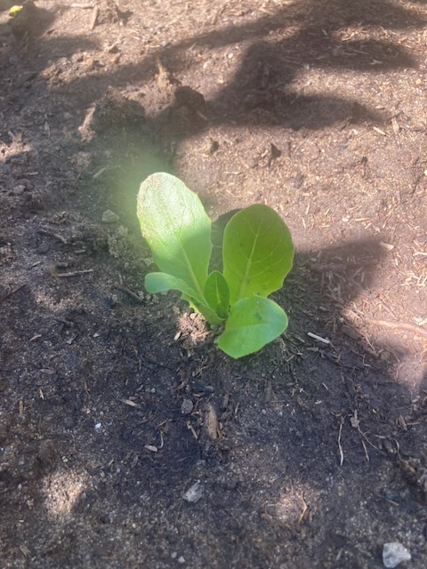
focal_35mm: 28
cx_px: 214
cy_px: 284
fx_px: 461
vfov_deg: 63.4
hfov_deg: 49.7
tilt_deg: -54.8
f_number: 1.8
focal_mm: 3.99
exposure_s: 1/225
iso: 20
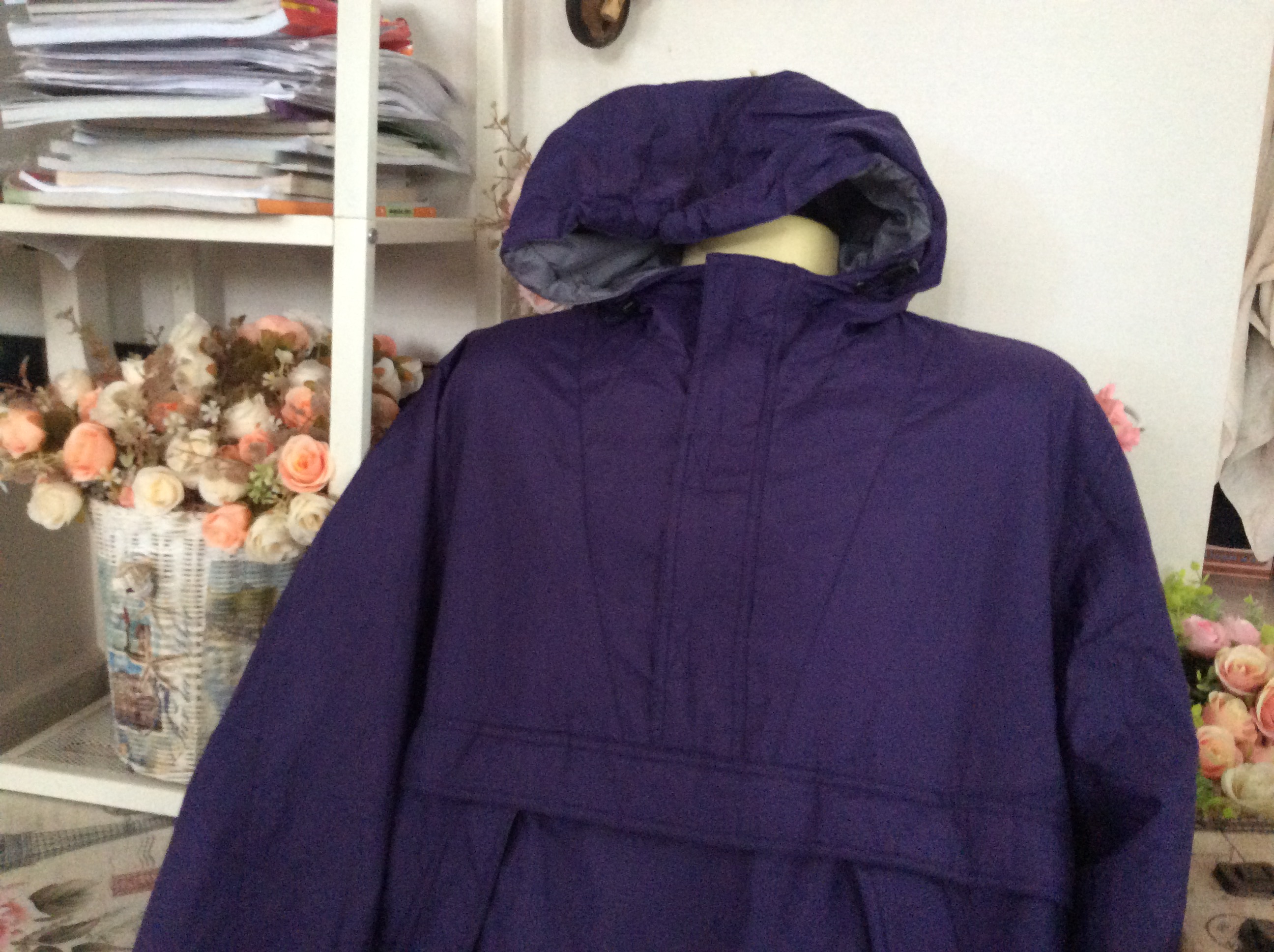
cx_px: 637
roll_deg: +0.1
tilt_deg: -11.5
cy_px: 476
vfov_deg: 44.1
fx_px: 1176
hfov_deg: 56.9
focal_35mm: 32
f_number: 2.4
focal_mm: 3.3
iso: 250
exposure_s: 1/20
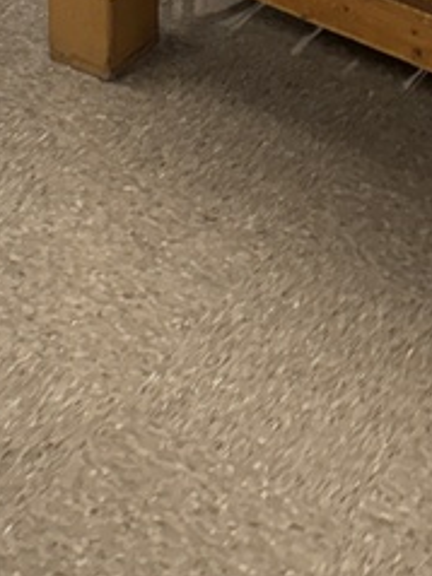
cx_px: 509
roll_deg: -2.2
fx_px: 1715
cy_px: -593
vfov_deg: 15.2
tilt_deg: -16.3
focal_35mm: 103
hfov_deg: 14.0
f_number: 1.78
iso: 125
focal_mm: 6.76
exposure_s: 1/120
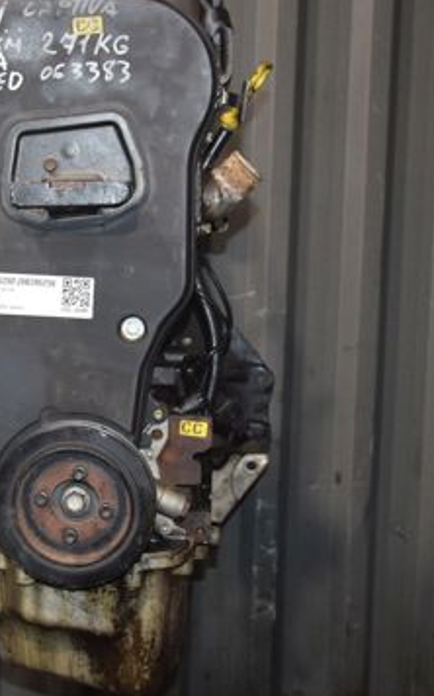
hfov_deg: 16.7
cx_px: 57
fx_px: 1460
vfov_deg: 26.8
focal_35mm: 77
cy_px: 319
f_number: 5
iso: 800
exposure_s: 1/60
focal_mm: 28
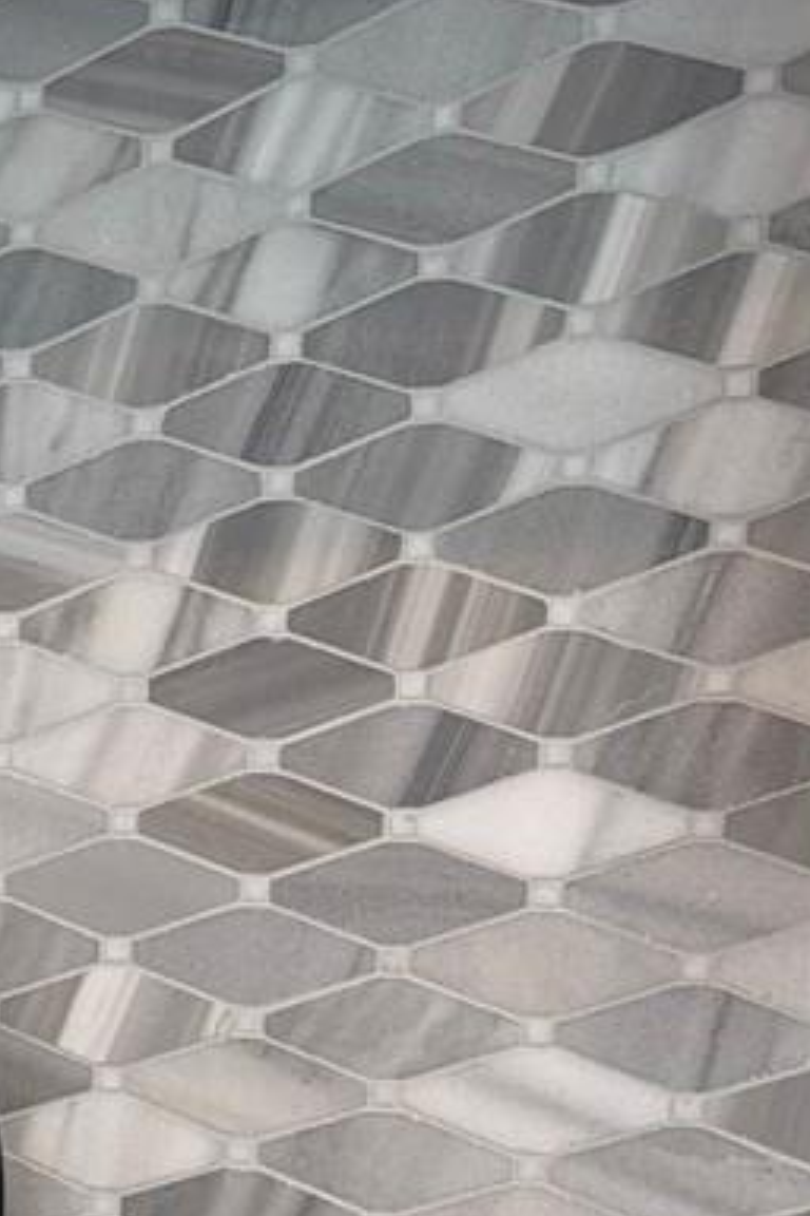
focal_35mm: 104
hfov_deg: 11.2
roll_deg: +2.1
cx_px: -1076
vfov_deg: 18.9
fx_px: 3510
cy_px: 1308
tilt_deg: -10.6
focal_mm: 6.76
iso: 80
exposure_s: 1/120
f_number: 1.78
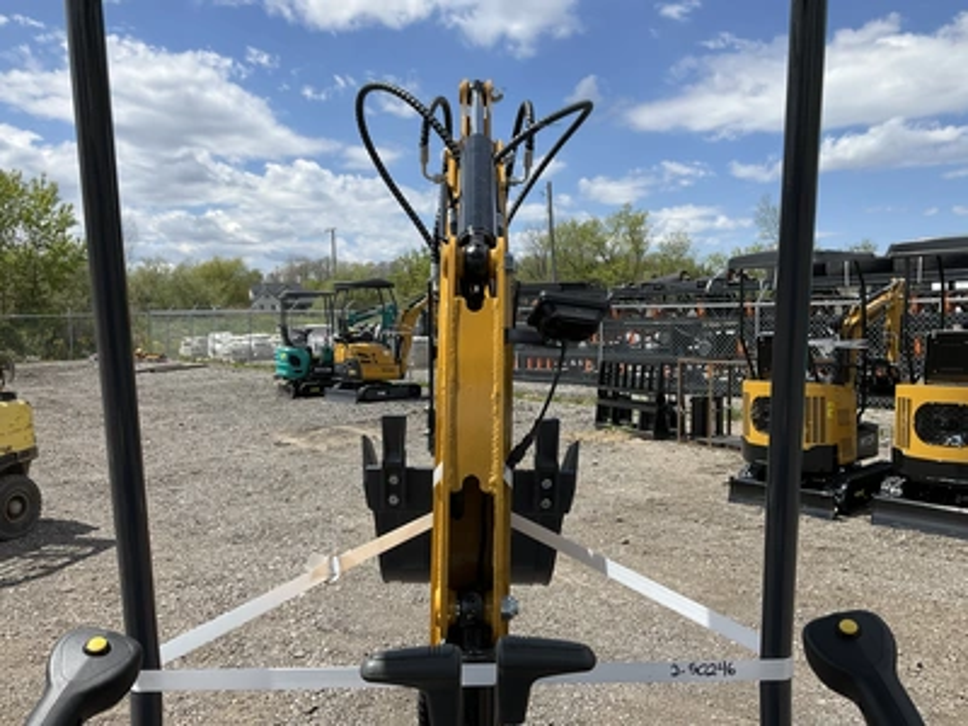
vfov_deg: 48.2
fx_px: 811
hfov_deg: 61.7
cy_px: 363
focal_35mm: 29
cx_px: 484
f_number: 1.8
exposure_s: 1/2141
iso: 25
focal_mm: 3
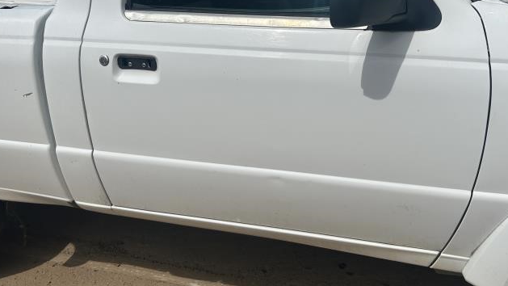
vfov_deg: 32.3
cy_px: 77
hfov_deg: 55.1
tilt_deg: -15.2
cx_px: 286
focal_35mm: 36
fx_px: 485
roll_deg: +4.1
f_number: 1.5
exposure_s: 1/11364
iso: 50
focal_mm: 5.7
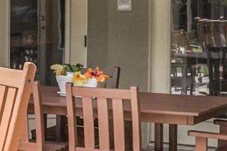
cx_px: -137
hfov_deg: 14.1
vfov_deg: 10.1
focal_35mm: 134
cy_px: -31
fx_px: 844
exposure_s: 1/500
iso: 800
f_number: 8
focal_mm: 17
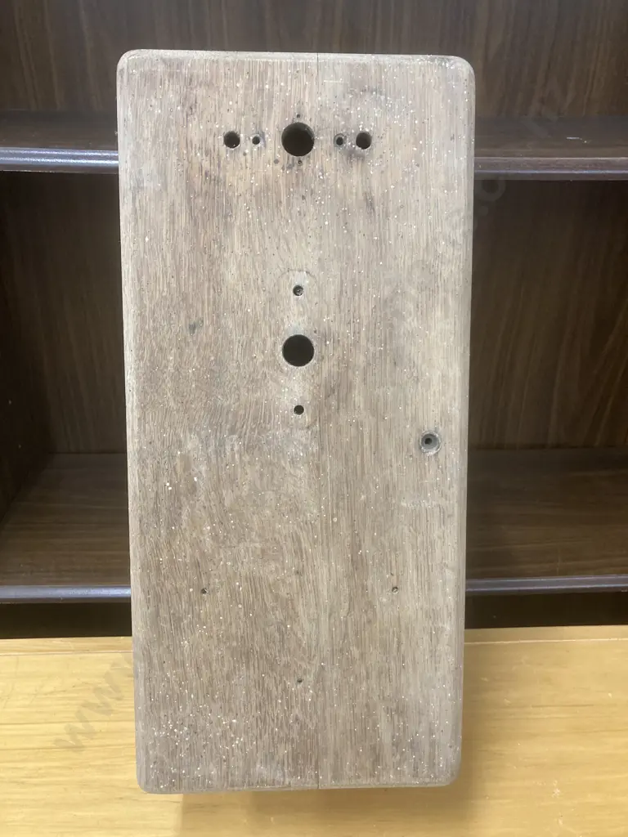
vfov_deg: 63.4
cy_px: 418
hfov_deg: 49.7
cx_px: 314
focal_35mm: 28
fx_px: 677
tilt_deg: -28.8
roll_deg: -2.7
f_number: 1.8
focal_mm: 3.99
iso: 160
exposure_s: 1/50
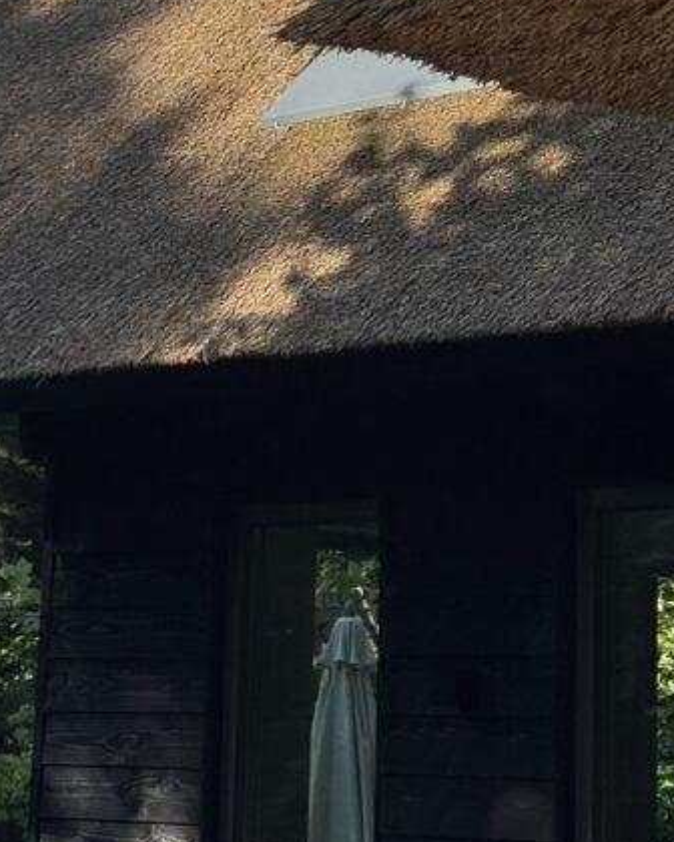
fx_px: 3341
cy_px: -44
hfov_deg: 11.5
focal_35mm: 134
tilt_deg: +12.5
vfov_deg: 14.1
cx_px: 379
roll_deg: -1.7
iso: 64
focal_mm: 6.76
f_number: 1.78
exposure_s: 1/3610
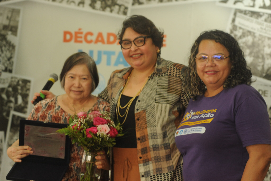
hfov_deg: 25.4
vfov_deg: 17.1
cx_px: 136
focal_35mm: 80
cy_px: 90
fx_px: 602
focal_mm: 80
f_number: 6.3
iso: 2500
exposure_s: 1/60
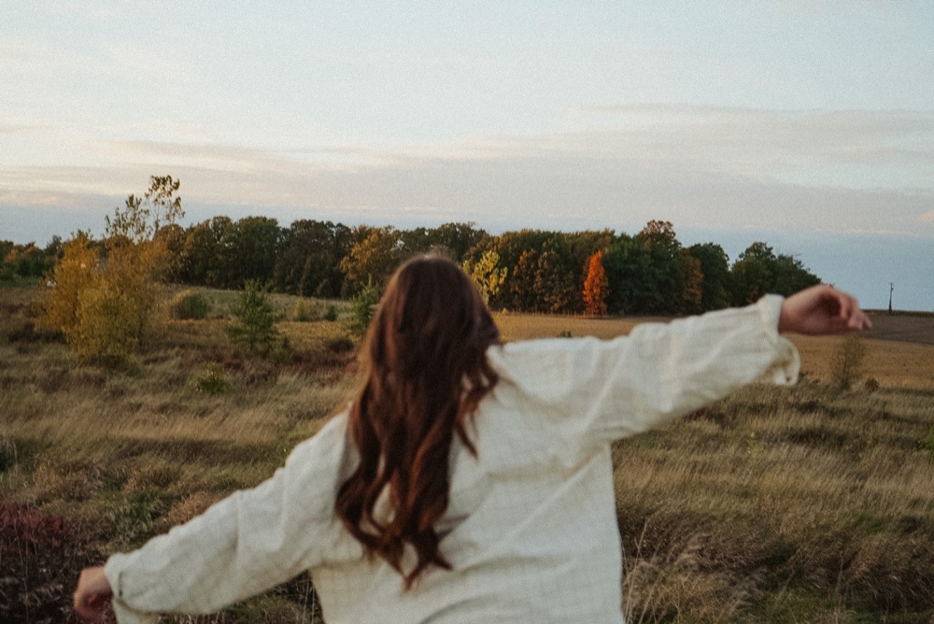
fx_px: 1428
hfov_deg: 36.2
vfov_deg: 24.7
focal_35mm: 55
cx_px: 467
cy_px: 312
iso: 100
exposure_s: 1/60
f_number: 5
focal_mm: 55
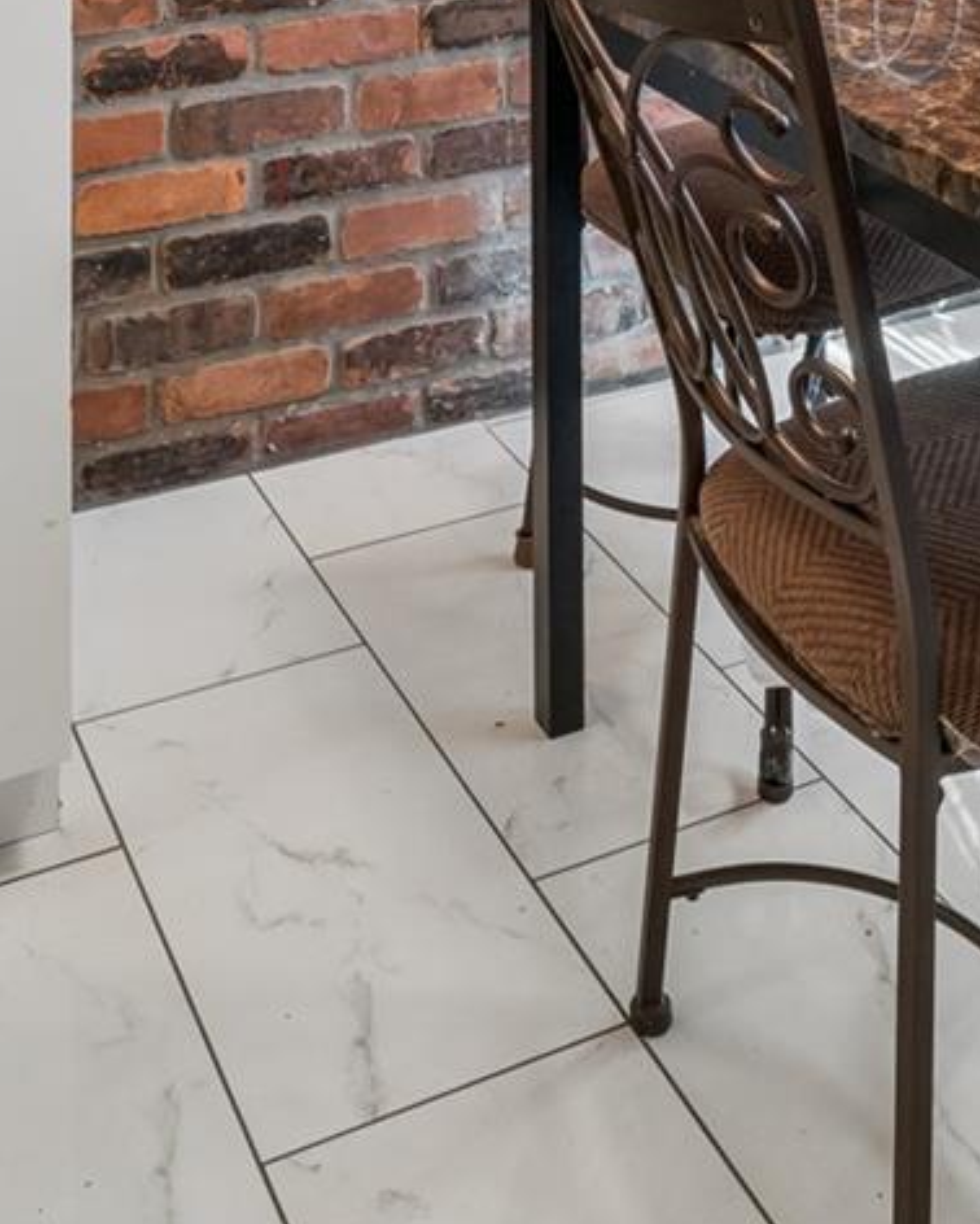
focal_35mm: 57
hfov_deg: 26.4
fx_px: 2065
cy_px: -507
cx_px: 703
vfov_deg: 26.2
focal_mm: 14
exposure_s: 1/3.33
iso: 400
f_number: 13
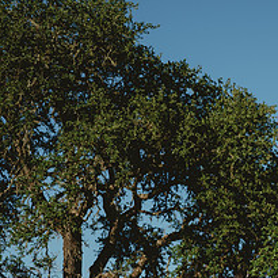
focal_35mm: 144
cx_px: 250
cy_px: 229
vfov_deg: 12.1
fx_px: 1308
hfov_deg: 12.0
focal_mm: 60
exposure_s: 1/1600
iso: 50
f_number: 2.8
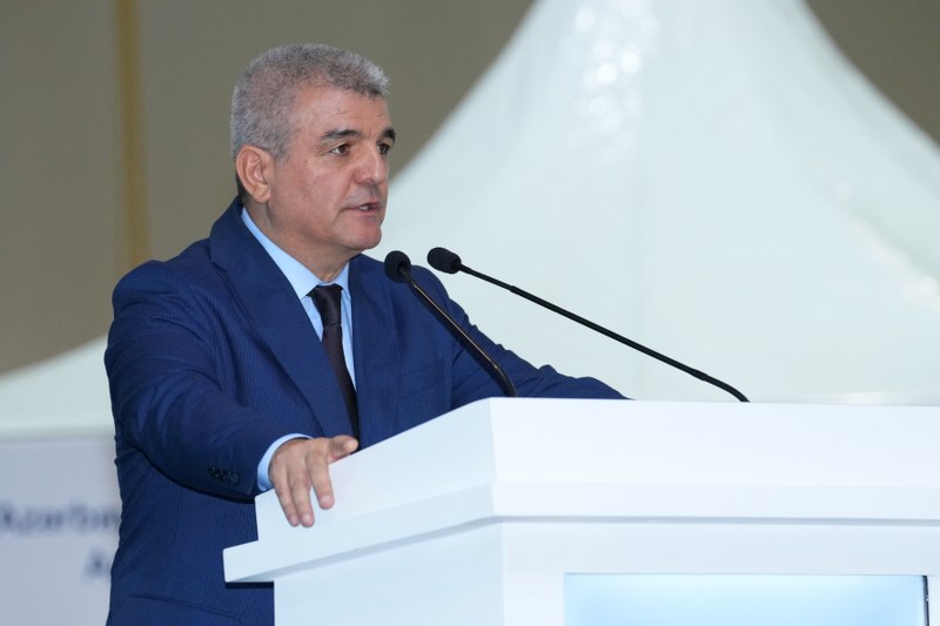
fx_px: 6996
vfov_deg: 5.1
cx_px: 470
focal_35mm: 268
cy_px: 313
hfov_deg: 7.7
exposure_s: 1/200
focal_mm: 179
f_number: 4.5
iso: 2500
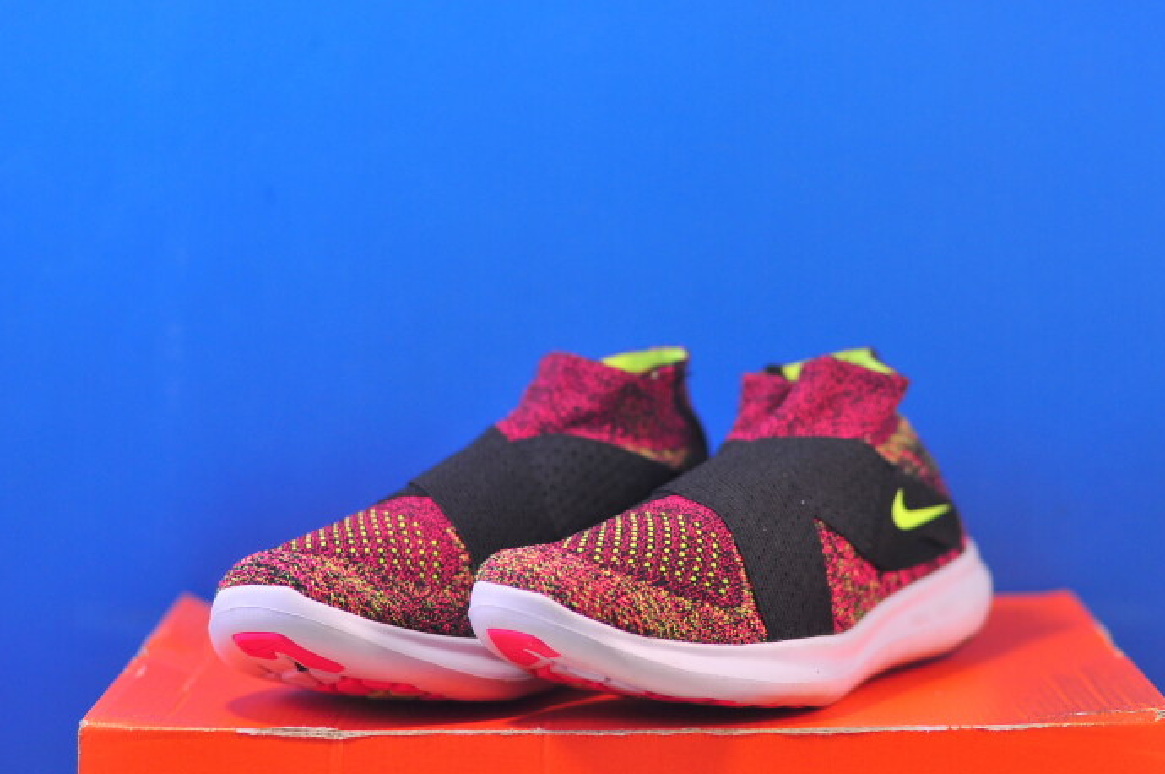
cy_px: 366
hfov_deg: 23.4
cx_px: 635
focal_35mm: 87
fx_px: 2811
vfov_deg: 15.7
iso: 250
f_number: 2.2
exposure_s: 1/320
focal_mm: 50
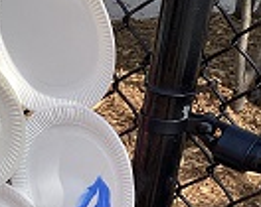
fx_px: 886
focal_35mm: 115
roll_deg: -2.2
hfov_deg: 15.7
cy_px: 272
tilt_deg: -29.5
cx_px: -102
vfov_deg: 12.9
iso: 25
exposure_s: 1/970
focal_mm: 3.3
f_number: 2.4
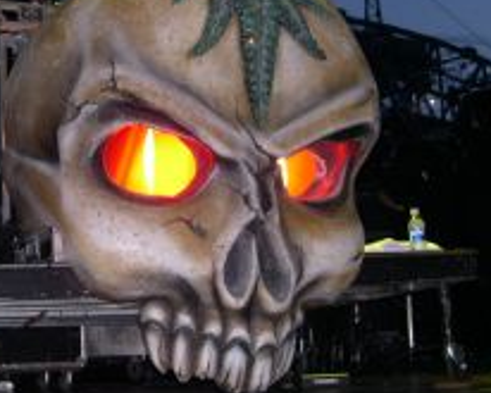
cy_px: 171
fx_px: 1047
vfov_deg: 21.3
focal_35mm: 72
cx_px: 174
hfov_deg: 26.3
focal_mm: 8
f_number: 2.8
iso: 178
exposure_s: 1/60
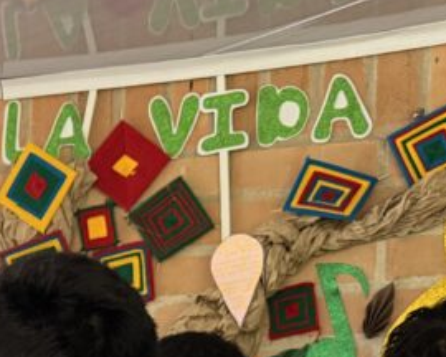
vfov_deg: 15.4
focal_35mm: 89
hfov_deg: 20.5
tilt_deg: -2.3
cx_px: -45
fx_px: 1175
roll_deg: +0.3
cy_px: 593
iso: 500
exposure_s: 1/60
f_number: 1.78
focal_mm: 6.76
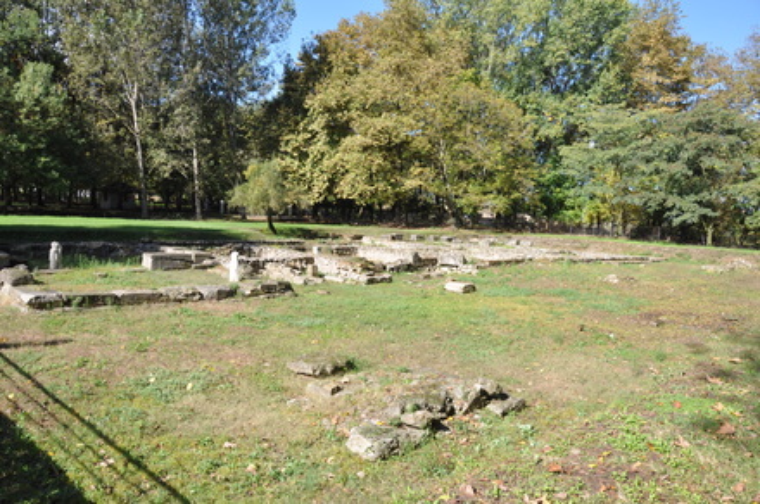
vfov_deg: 47.8
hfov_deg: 67.5
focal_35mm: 27
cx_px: 380
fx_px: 569
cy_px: 252
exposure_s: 1/320
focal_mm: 18
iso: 200
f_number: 9
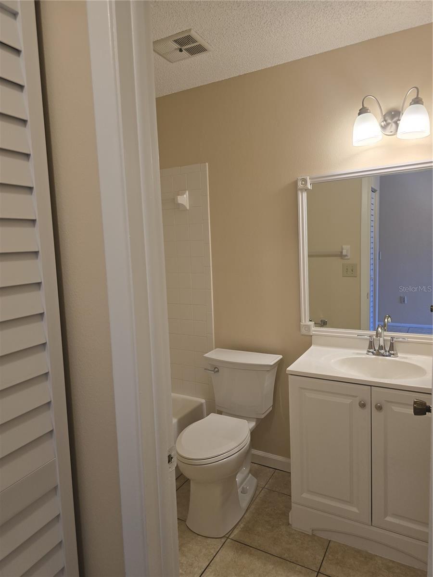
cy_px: 288
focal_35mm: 23
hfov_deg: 58.9
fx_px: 384
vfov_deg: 73.9
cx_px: 216
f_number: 1.7
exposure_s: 1/120
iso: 64
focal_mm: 6.3
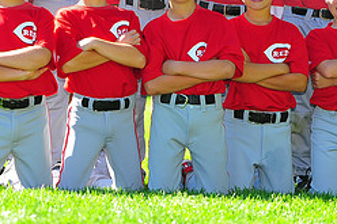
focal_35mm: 246
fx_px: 2301
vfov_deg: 5.6
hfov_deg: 8.4
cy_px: -31
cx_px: 200
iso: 200
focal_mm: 105
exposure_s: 1/640
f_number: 3.5
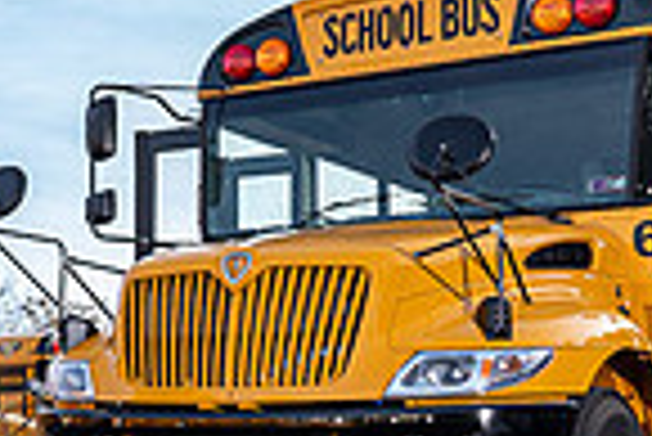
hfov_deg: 20.6
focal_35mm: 96
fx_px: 1740
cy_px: 222
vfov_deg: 14.3
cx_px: 4
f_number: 5.6
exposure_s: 1/250
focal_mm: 24
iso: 125
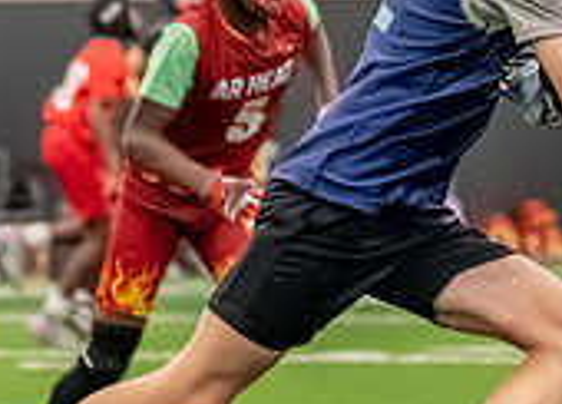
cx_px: 329
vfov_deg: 2.8
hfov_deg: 3.9
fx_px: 8153
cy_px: 79
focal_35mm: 510
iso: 6400
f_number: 2.8
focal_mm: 76
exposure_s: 1/1000
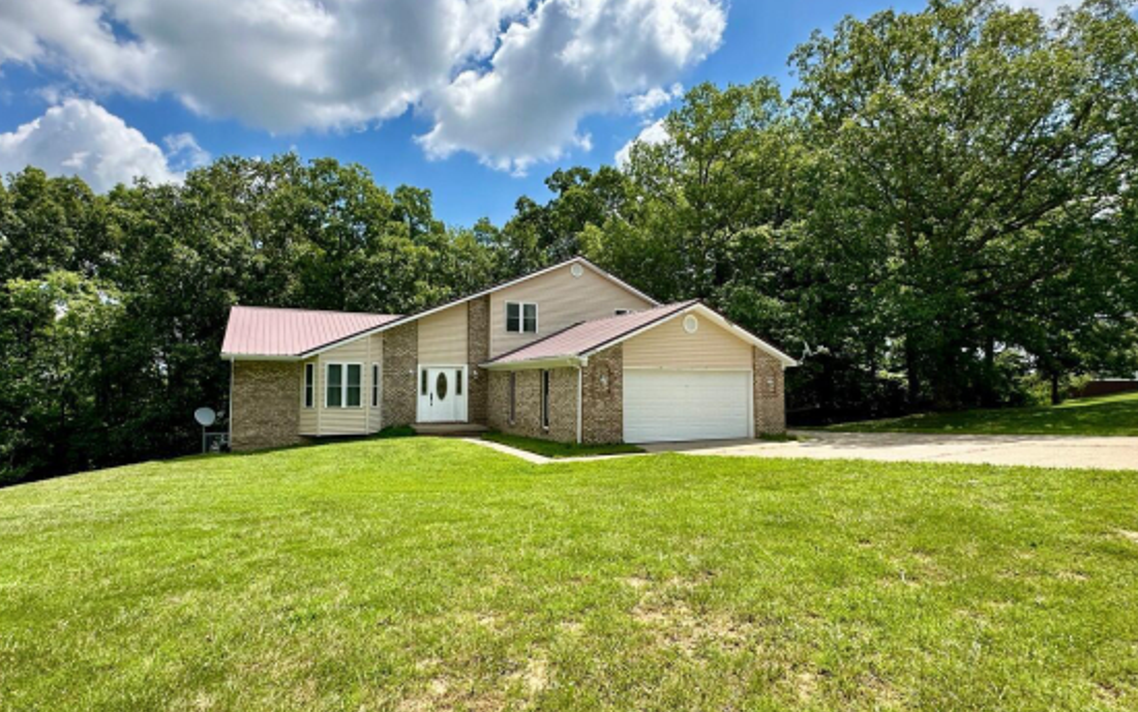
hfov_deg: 90.7
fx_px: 558
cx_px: 508
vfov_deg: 65.0
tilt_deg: +3.5
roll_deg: -0.1
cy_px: 352
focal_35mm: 18
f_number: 2.2
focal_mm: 2.22
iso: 50
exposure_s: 1/1082
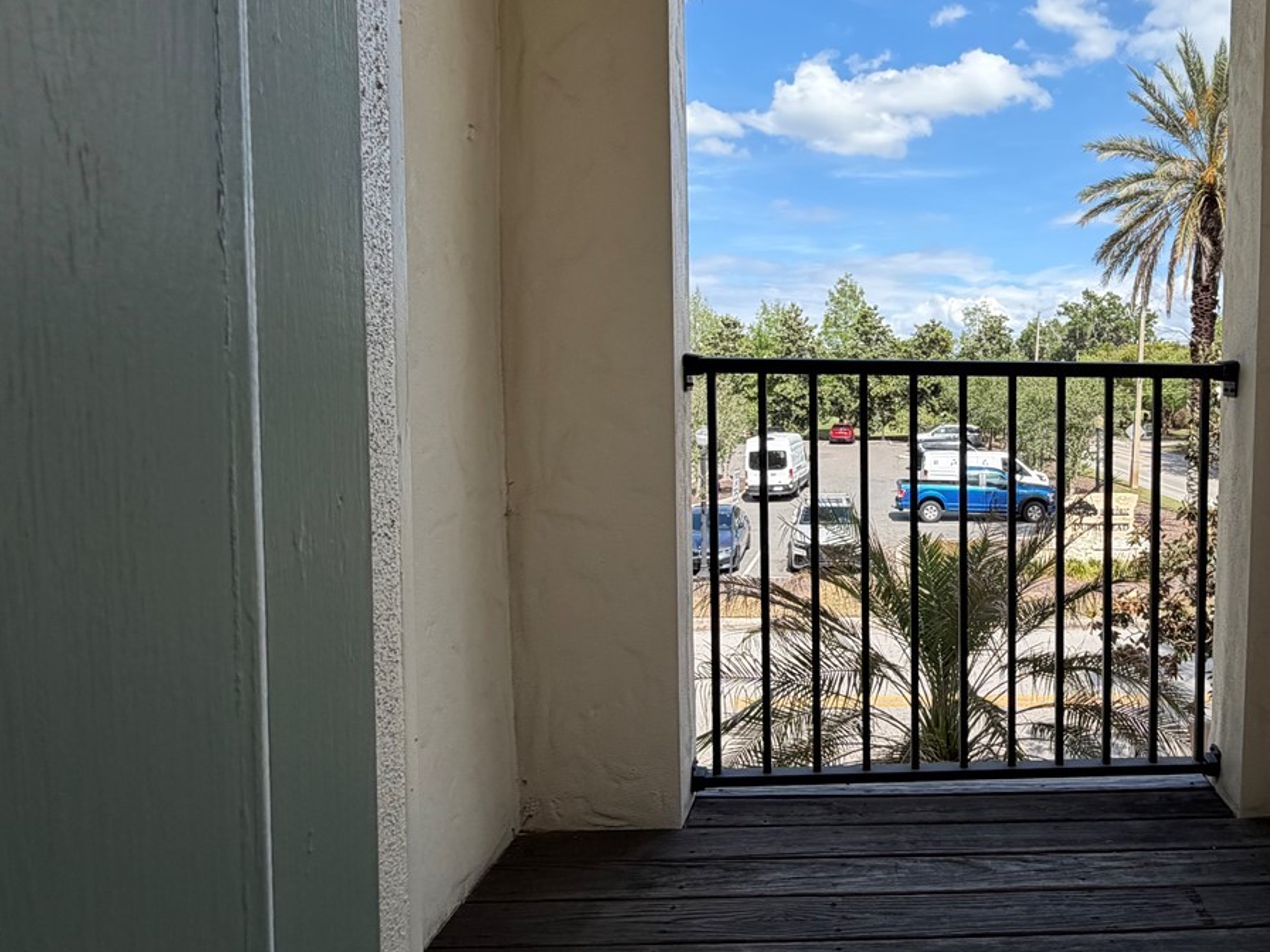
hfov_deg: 65.4
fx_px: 917
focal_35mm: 25
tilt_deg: -3.1
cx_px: 945
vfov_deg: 54.8
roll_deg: -0.8
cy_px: 449
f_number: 2.2
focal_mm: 2.22
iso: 32
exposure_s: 1/770
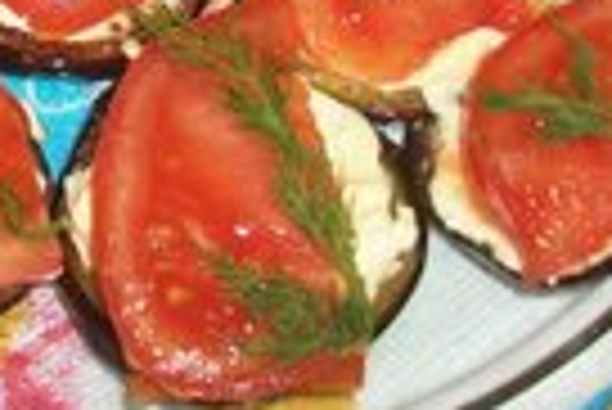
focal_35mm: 98
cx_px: 54
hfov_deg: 20.4
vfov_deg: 13.3
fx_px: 1668
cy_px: -185
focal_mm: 5.7
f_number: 2.8
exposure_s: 1/60
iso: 120
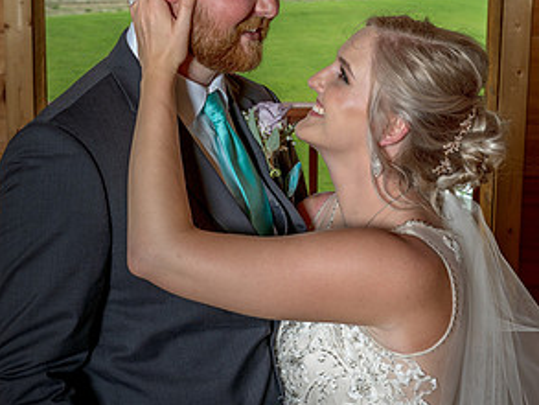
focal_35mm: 59
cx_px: 270
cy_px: 201
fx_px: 919
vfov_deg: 24.8
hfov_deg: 32.7
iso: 80
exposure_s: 1/250
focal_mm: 40
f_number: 7.1
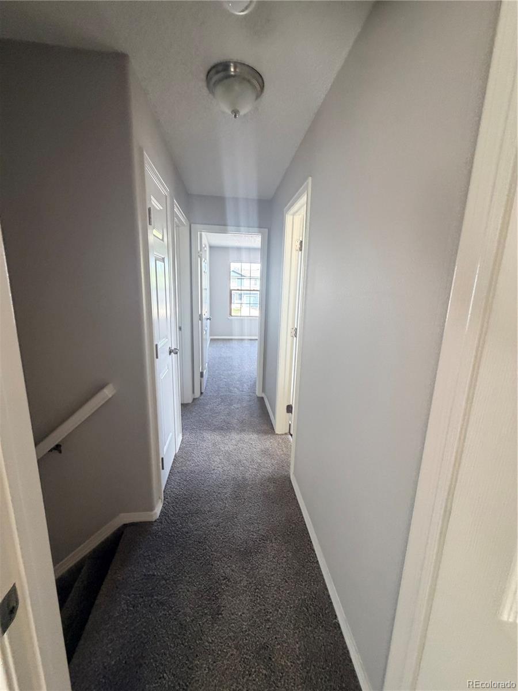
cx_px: 259
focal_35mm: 14
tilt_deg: -10.6
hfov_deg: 85.7
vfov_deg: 102.1
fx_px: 279
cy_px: 346
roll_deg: -4.2
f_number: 2.2
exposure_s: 1/121
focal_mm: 2.22
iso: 250
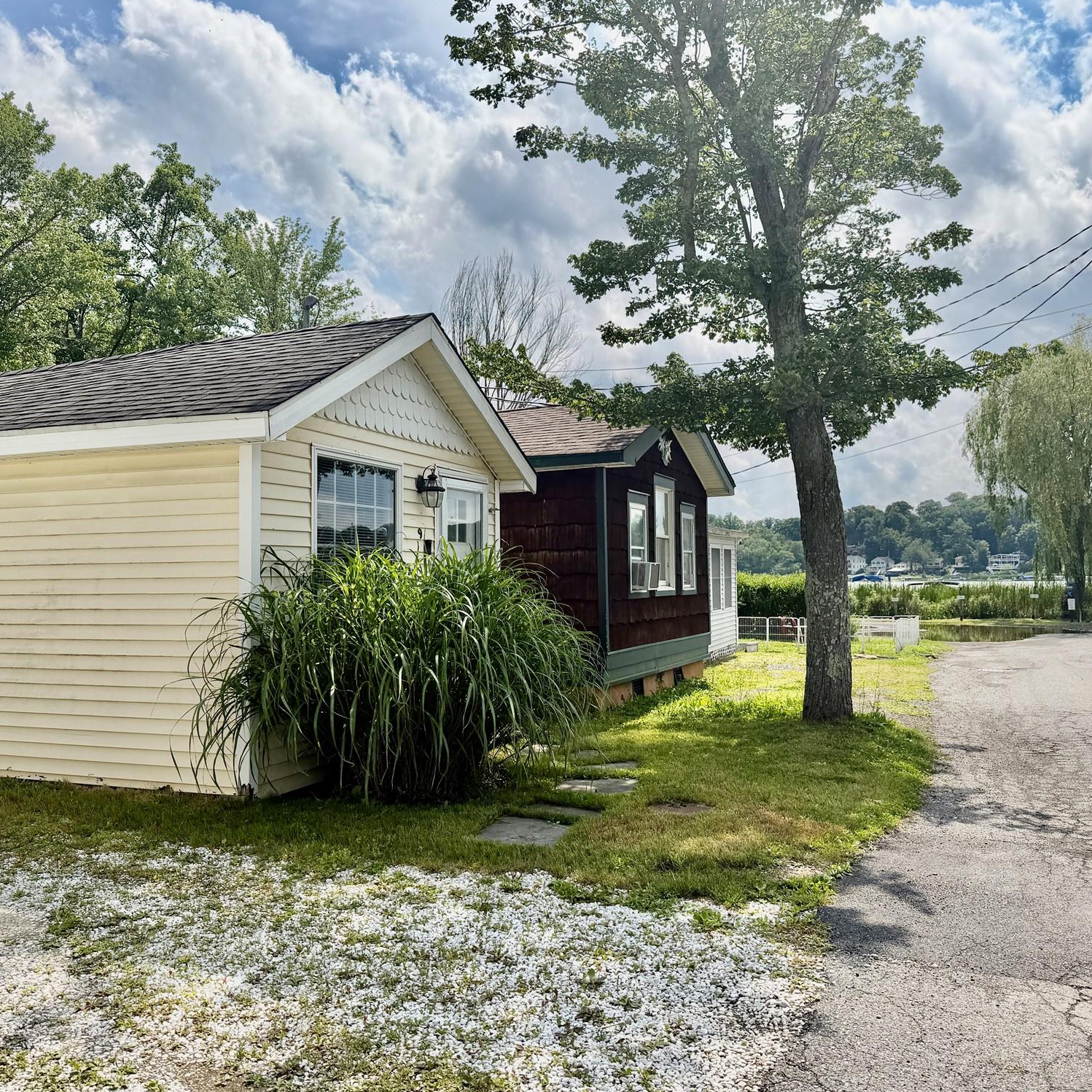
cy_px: 541
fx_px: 1035
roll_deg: +0.3
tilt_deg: +5.4
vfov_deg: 55.6
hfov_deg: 55.6
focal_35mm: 29
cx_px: 512
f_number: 1.78
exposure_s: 1/10309
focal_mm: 6.76
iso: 100
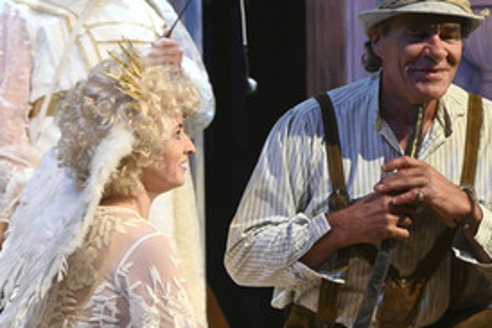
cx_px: 347
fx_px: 2584
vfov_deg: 7.3
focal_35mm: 189
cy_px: 143
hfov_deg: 10.9
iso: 3200
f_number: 6.3
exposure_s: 1/200
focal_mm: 115
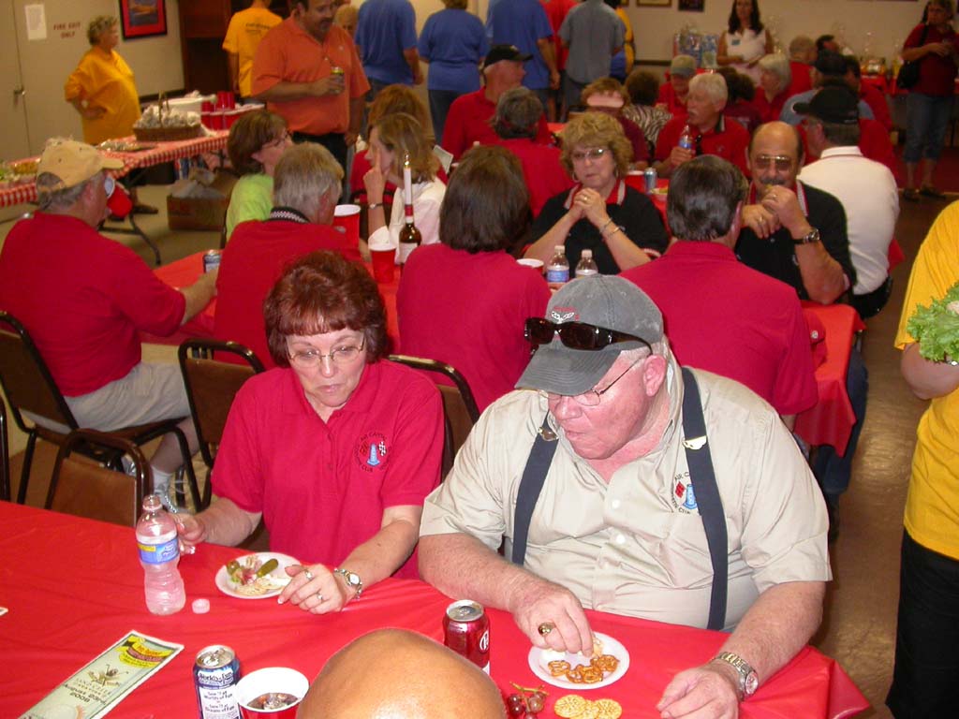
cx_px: 480
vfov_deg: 37.7
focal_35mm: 38
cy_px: 360
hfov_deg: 49.0
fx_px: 1053
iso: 200
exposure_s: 1/60
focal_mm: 7.85
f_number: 2.6
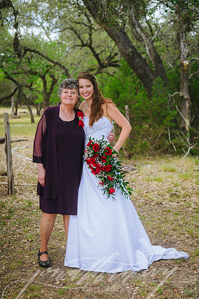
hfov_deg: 22.6
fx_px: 497
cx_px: 100
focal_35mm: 60
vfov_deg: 33.4
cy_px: 150
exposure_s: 1/400
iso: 200
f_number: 4
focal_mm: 60
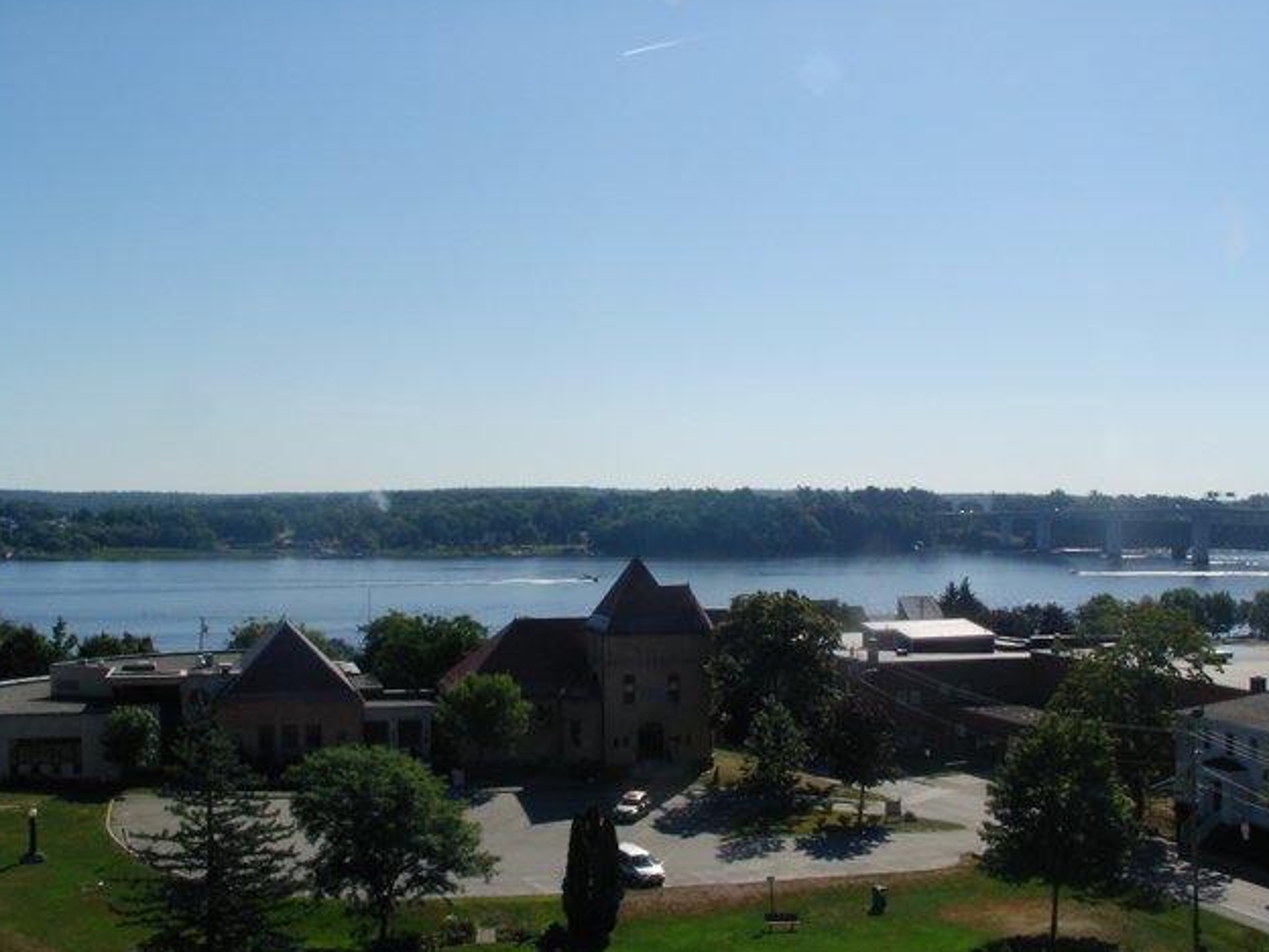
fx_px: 1430
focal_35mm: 39
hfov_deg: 47.9
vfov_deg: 36.8
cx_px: 632
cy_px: 474
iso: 50
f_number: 8
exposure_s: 1/414
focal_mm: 5.9
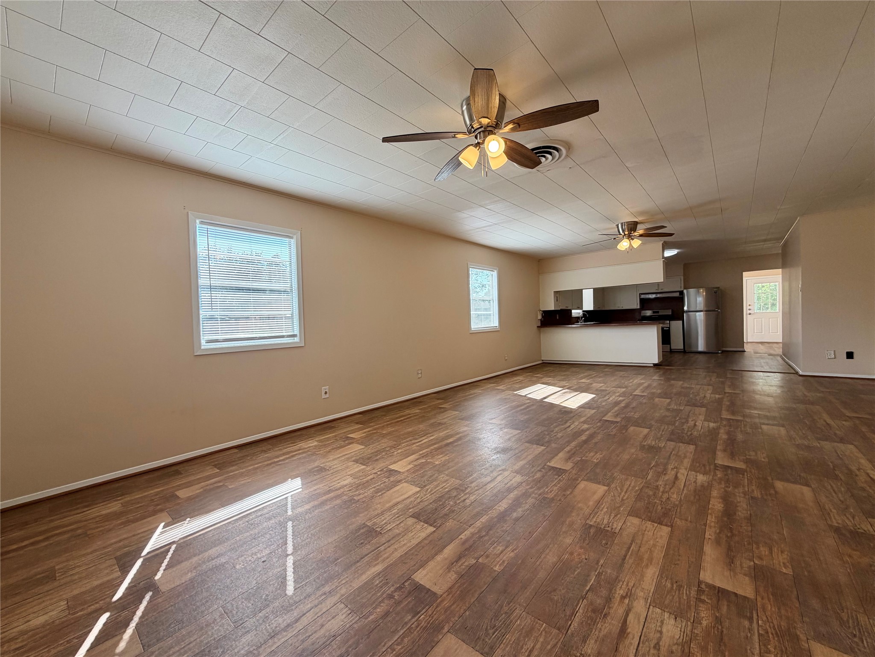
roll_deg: +2.2
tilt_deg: -1.7
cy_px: 328
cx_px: 438
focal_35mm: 14
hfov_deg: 102.1
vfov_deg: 85.7
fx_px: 354
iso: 64
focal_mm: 2.22
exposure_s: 1/121
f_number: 2.2
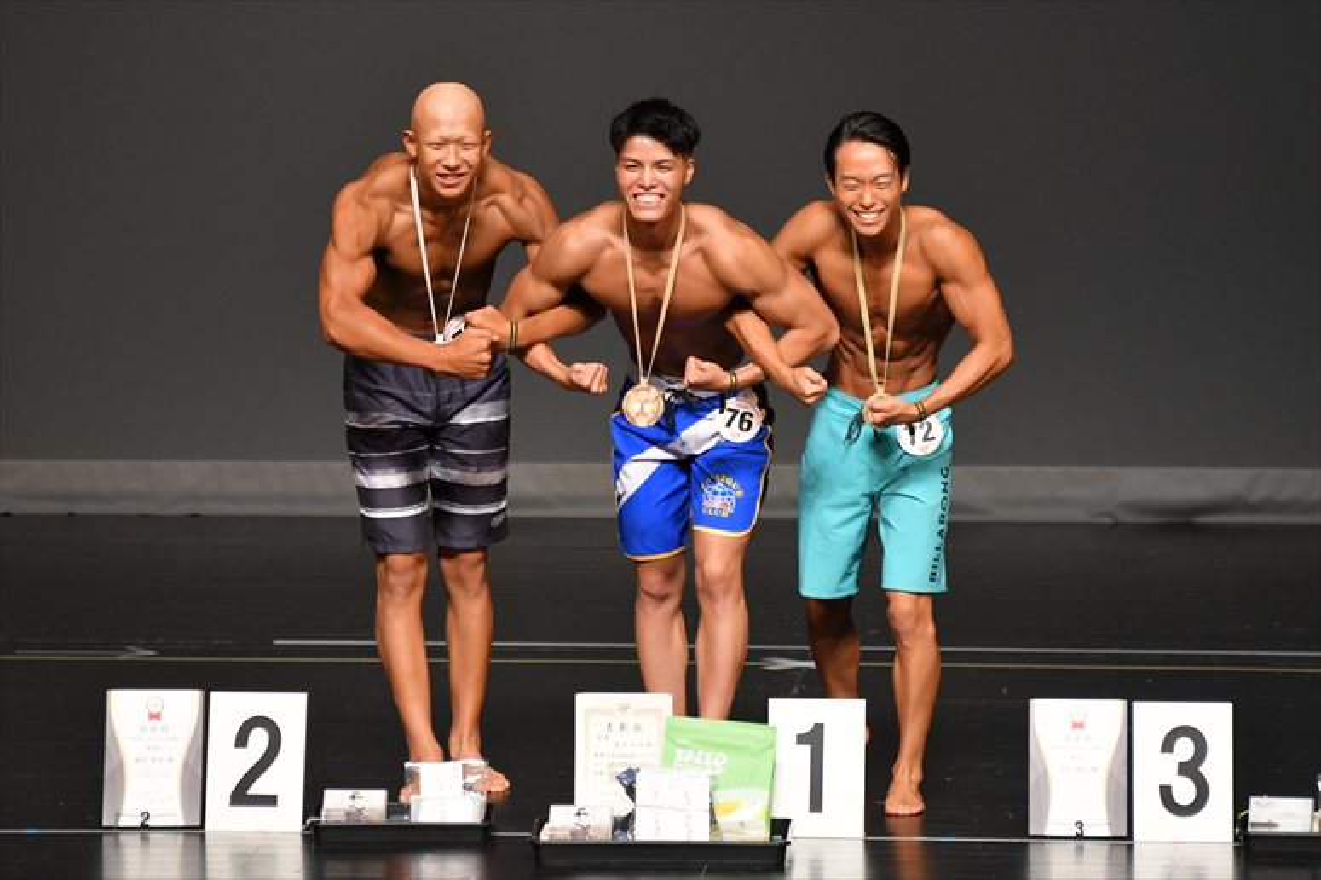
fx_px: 13754
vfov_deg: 3.7
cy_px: 440
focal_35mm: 375
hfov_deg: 5.5
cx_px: 660
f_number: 5.6
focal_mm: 250
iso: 2000
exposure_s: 1/400
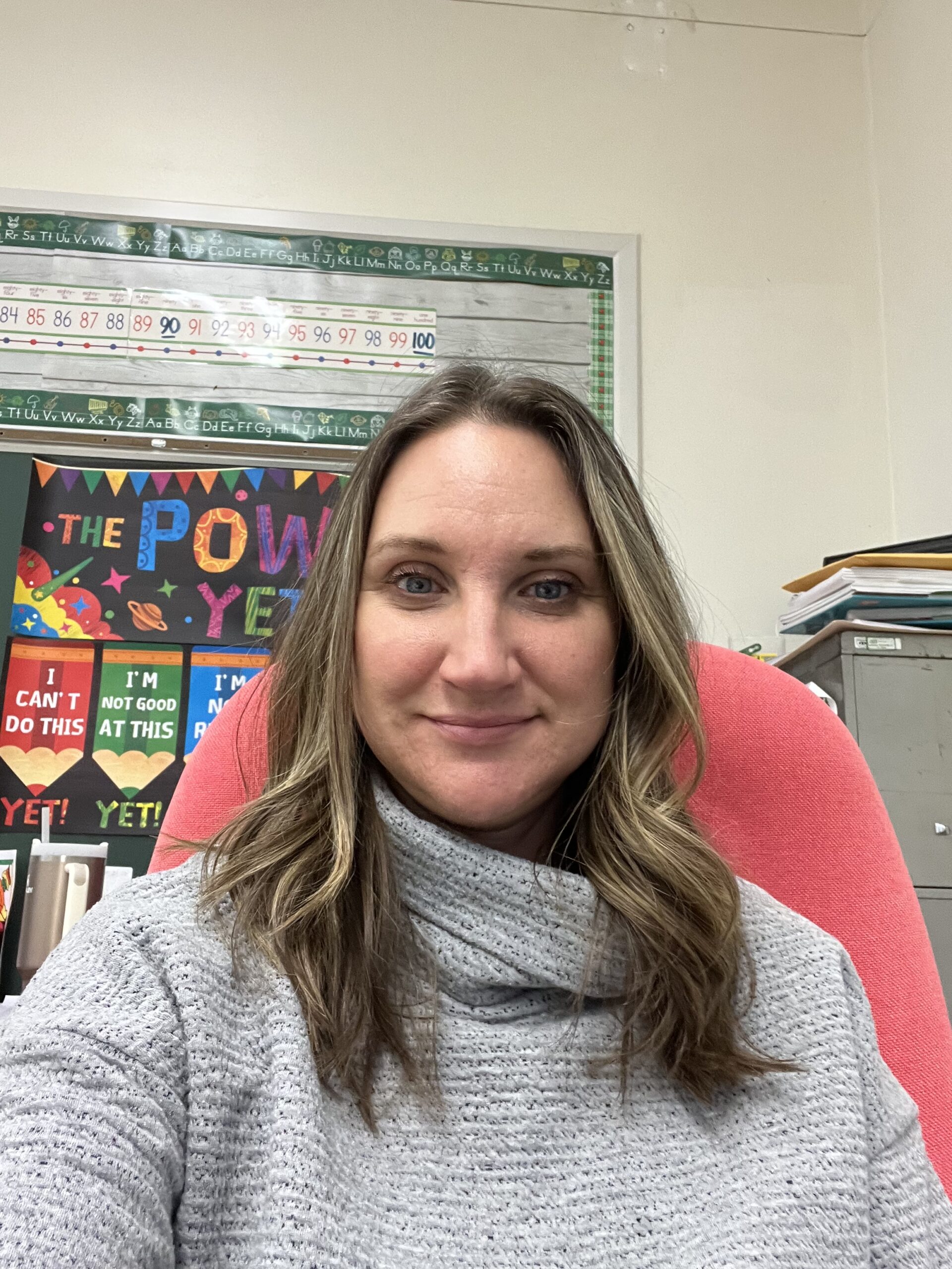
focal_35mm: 30
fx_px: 1100
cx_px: 476
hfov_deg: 46.8
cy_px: 634
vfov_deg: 60.0
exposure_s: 1/60
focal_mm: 2.71
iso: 250
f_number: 2.2
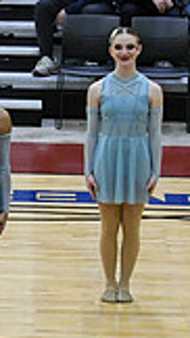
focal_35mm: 393
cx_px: -355
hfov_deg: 3.0
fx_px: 3524
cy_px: 256
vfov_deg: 5.5
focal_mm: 70
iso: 5000
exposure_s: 1/500
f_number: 4
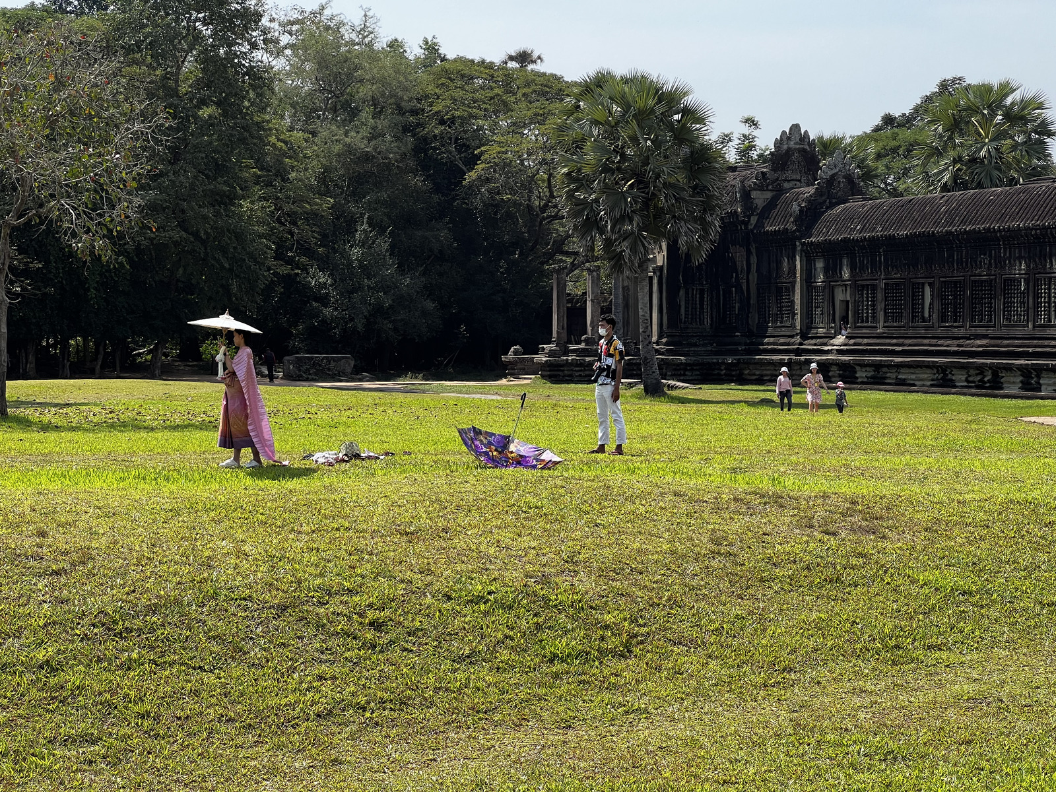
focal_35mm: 77
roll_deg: +0.7
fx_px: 2349
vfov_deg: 19.1
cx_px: 528
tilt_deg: -1.6
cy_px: 396
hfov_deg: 25.3
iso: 32
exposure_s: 1/536
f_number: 2.8
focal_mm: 9
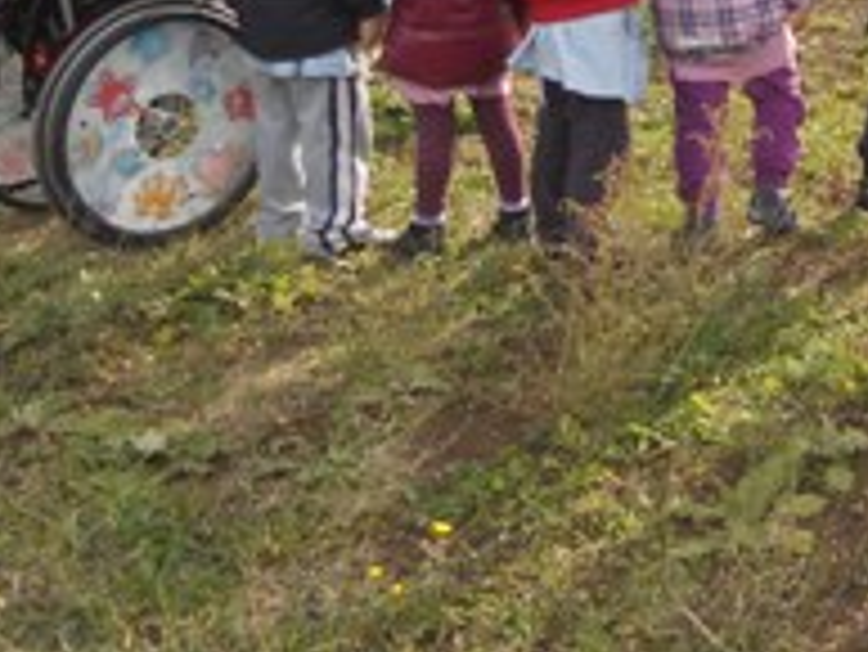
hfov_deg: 20.8
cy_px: -198
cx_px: 1178
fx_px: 2108
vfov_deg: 16.6
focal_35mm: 84
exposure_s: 1/320
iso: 80
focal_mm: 4.9
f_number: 3.2
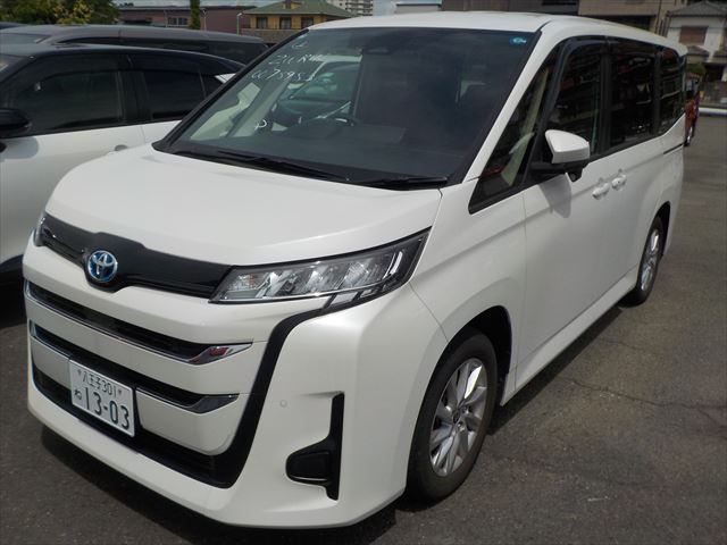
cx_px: 364
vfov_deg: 46.8
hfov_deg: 60.0
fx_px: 630
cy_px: 272
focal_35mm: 30
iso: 125
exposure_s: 1/1000
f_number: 6.6
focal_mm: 4.1
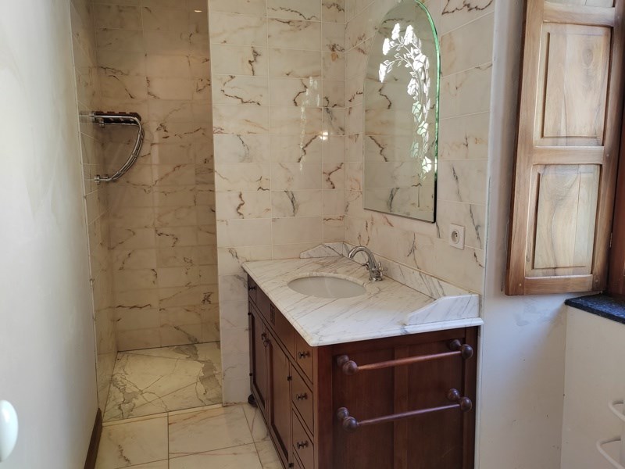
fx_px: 487
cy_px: 234
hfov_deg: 65.3
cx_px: 312
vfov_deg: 51.4
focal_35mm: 27
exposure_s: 1/100
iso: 500
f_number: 1.9
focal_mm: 5.52
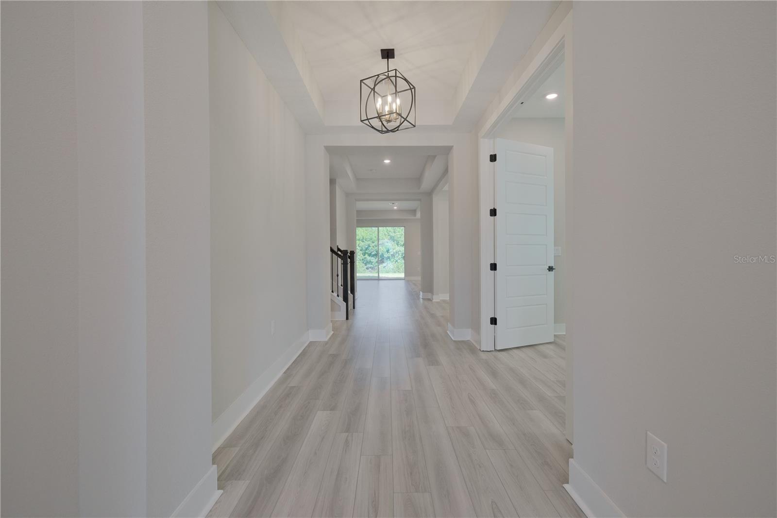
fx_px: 324
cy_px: 259
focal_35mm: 15
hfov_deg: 100.4
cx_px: 388
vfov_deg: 77.3
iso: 640
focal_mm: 9.7
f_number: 4
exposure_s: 1/100
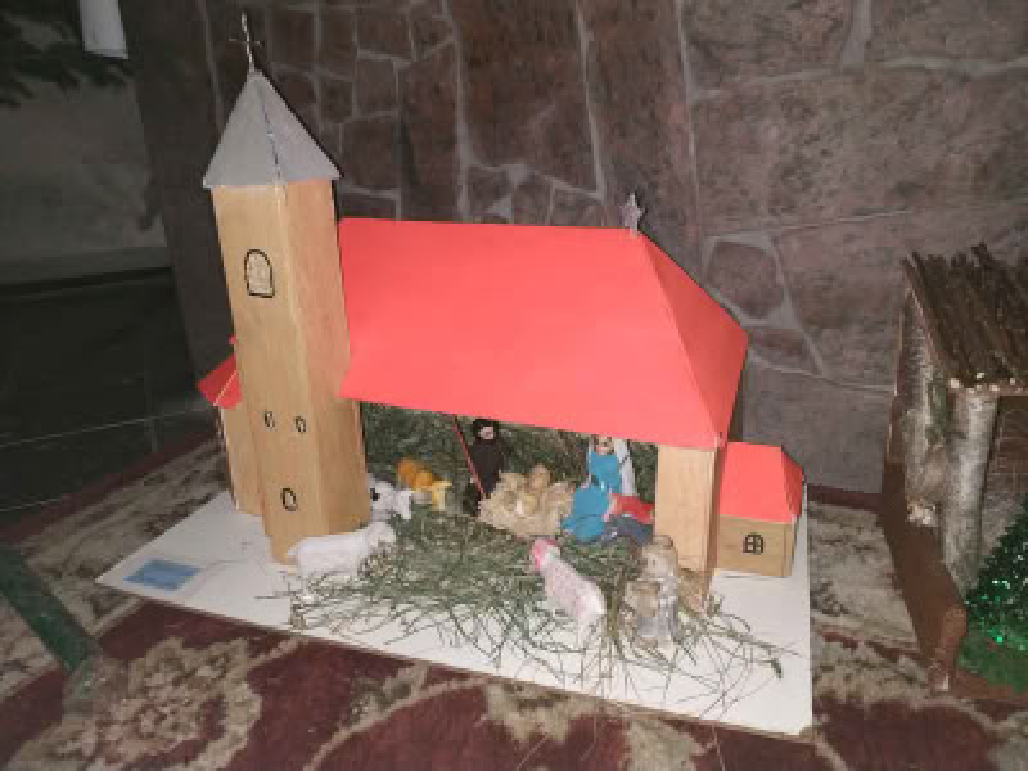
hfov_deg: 71.6
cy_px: 386
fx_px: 713
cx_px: 514
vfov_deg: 56.8
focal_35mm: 24
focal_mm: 3.94
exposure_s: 1/33
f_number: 1.9
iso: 250
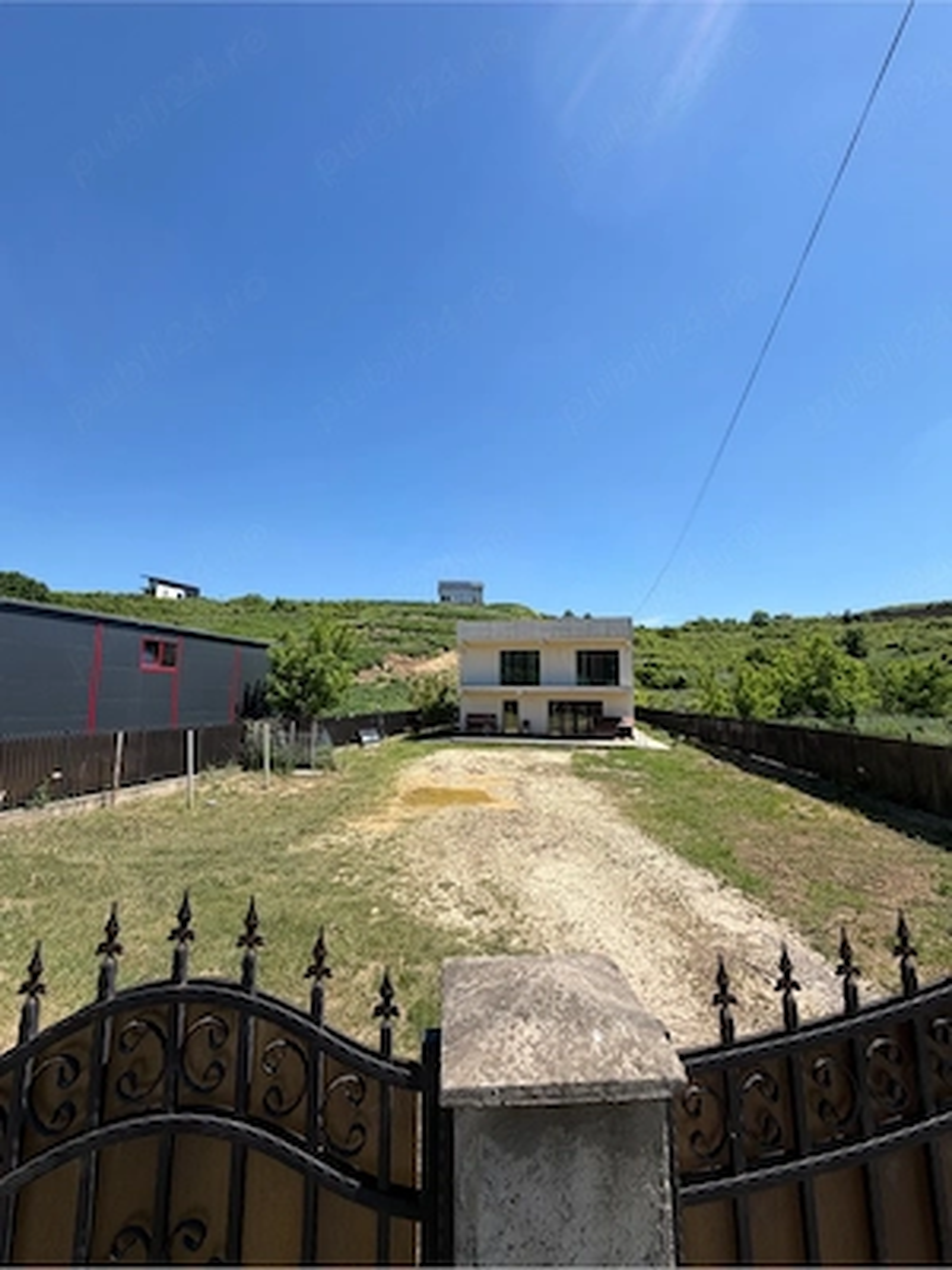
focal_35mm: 14
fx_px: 513
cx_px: 476
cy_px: 635
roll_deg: -2.7
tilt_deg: +7.6
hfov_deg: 85.7
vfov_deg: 102.1
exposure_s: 1/770
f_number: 2.2
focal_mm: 2.22
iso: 20
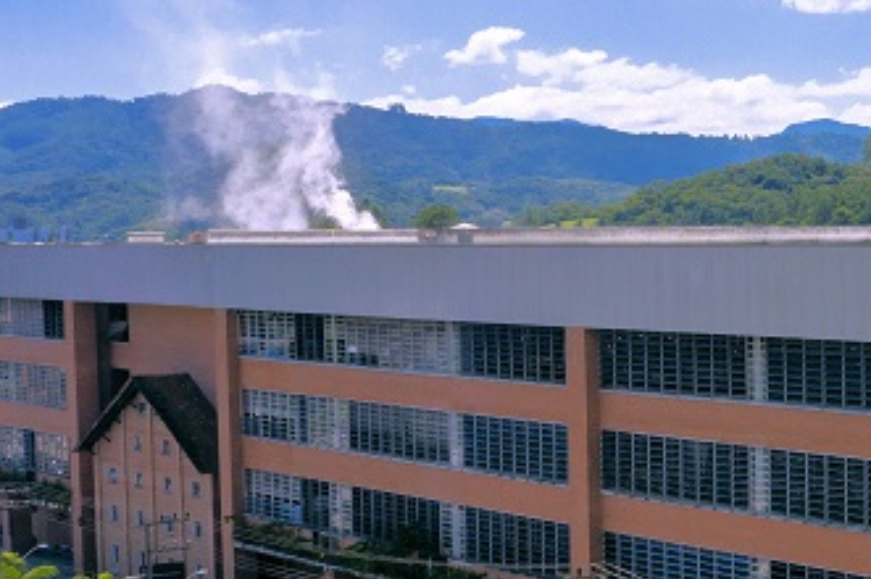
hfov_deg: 25.5
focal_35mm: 72
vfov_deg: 18.9
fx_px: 1740
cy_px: 355
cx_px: 1013
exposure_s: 1/120
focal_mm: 10.26
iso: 100
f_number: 7.1
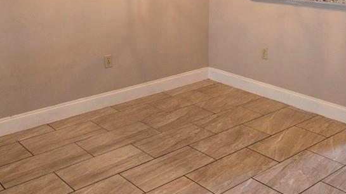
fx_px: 422
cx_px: 187
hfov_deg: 44.6
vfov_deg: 25.7
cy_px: 56
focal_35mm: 46
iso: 100
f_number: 1.8
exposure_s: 1/60
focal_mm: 5.4
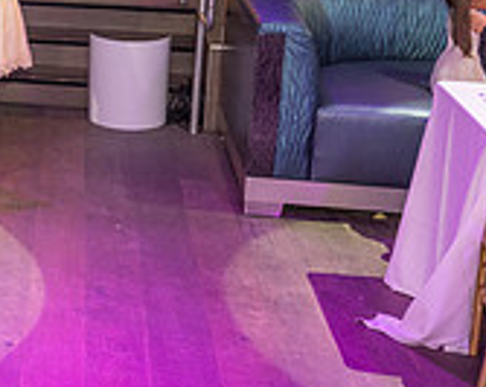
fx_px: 1407
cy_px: -10
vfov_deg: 15.3
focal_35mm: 98
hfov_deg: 16.8
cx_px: -349
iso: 1000
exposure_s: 1/125
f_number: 3.5
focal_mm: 30
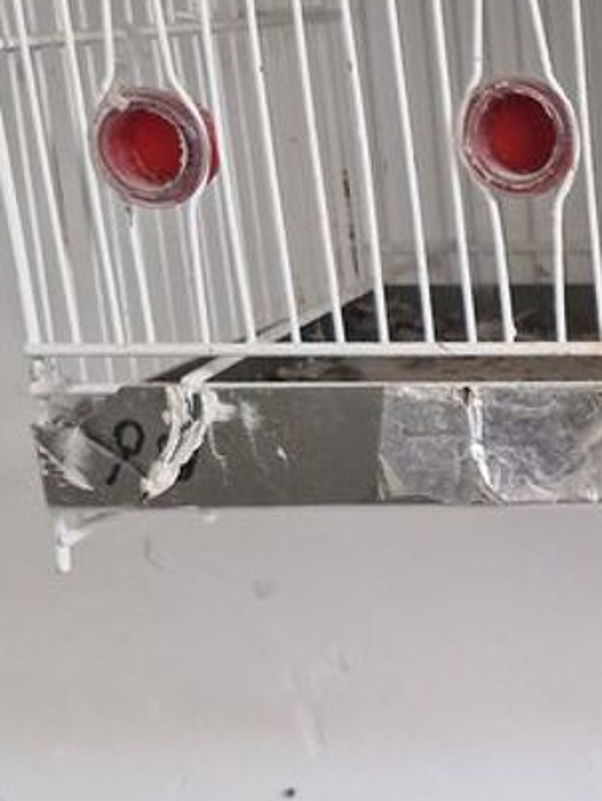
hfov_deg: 17.0
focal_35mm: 76
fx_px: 1759
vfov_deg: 25.6
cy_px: 474
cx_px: 978
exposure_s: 1/100
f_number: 1.8
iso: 50
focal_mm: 5.4
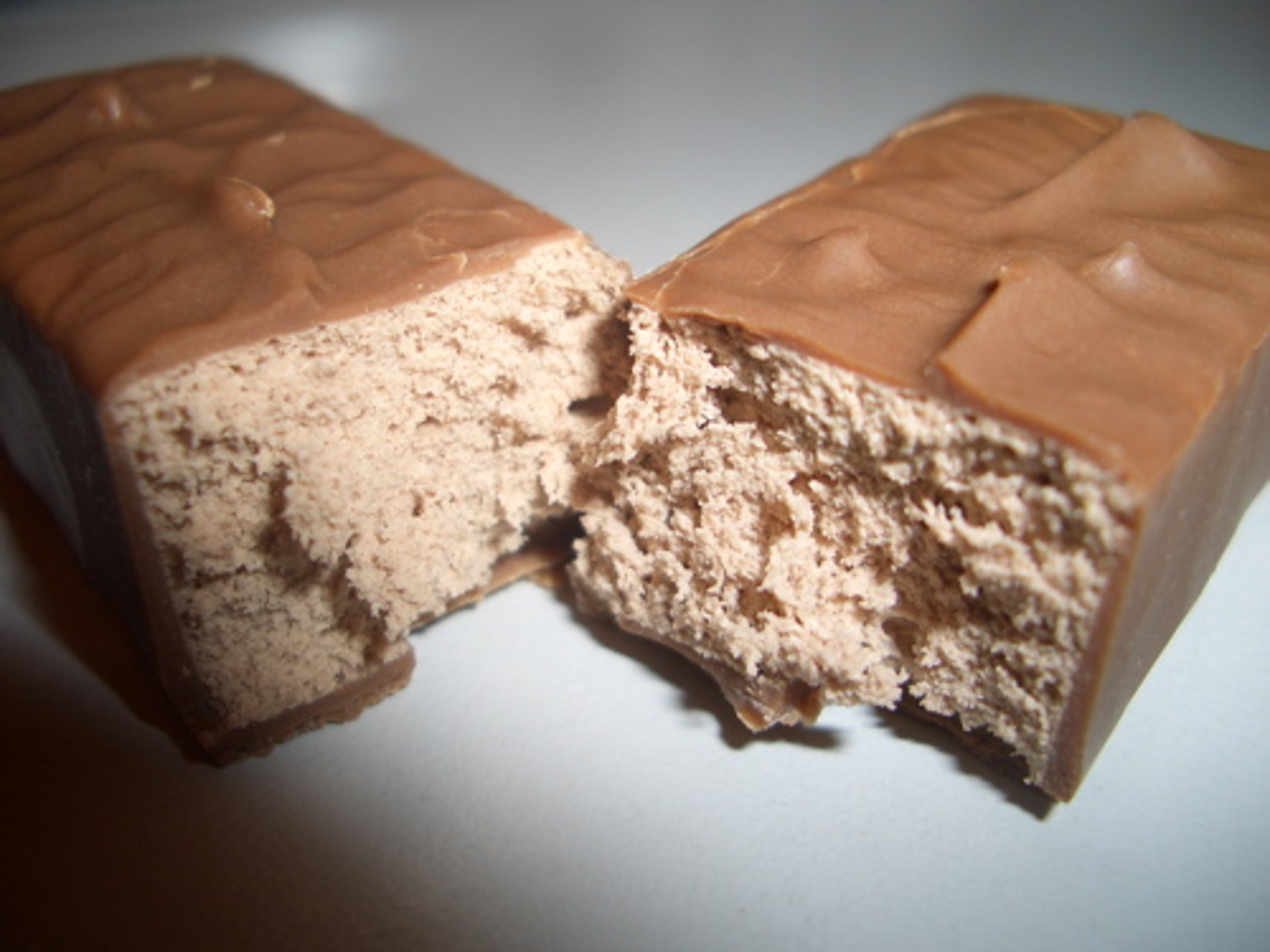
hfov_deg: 52.6
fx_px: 1284
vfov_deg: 40.7
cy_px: 476
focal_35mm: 35
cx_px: 635
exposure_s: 1/60
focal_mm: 5.8
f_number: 2.6
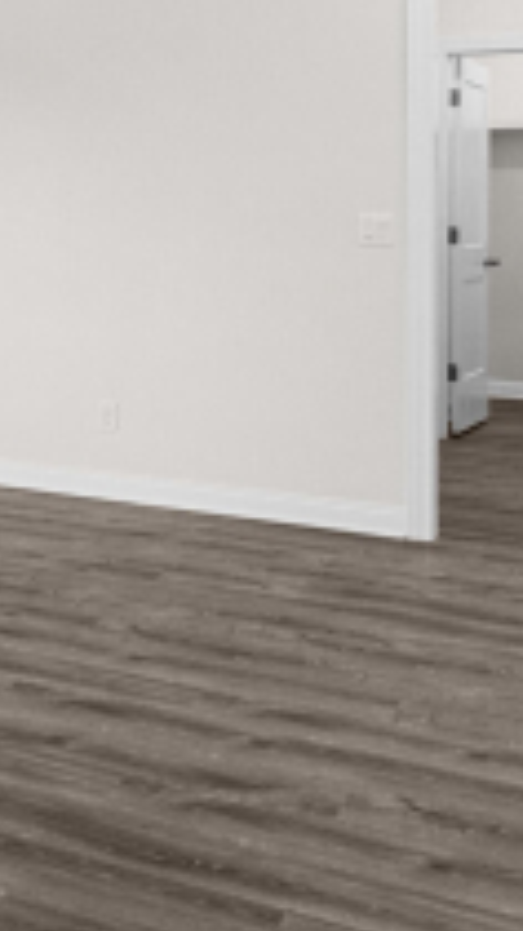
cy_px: 200
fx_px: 1382
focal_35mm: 56
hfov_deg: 17.8
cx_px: -377
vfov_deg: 36.1
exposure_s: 1/8
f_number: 10
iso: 400
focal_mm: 10
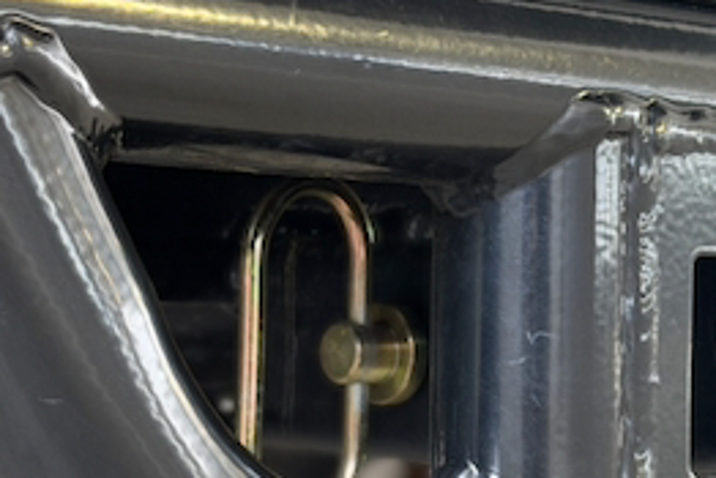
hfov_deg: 16.7
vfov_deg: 11.2
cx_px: 519
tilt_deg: -4.3
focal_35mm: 122
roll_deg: -0.9
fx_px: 2428
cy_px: 396
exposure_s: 1/60
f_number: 1.78
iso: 250
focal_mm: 6.76
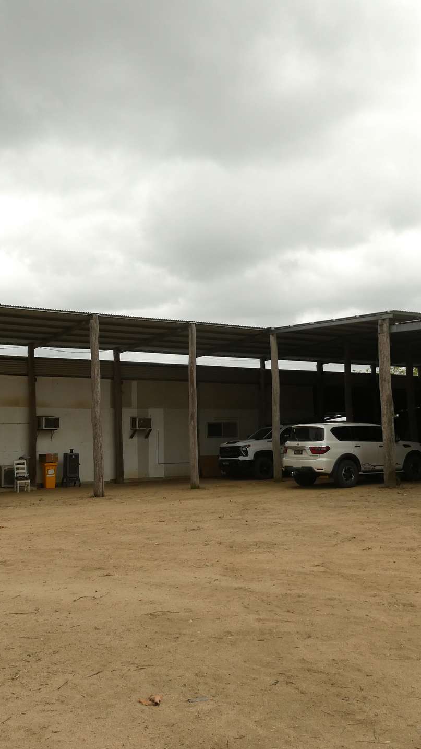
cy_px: 375
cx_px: 188
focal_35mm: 35
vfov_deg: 56.6
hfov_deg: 33.7
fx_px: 694
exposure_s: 1/800
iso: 80
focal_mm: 4.3
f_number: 3.5
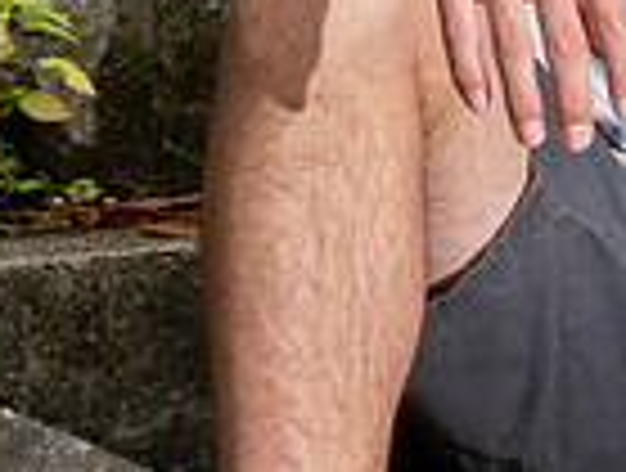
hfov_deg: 7.9
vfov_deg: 5.9
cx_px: 815
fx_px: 4497
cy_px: -258
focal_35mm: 248
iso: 2000
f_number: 10
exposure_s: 1/160
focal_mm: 62
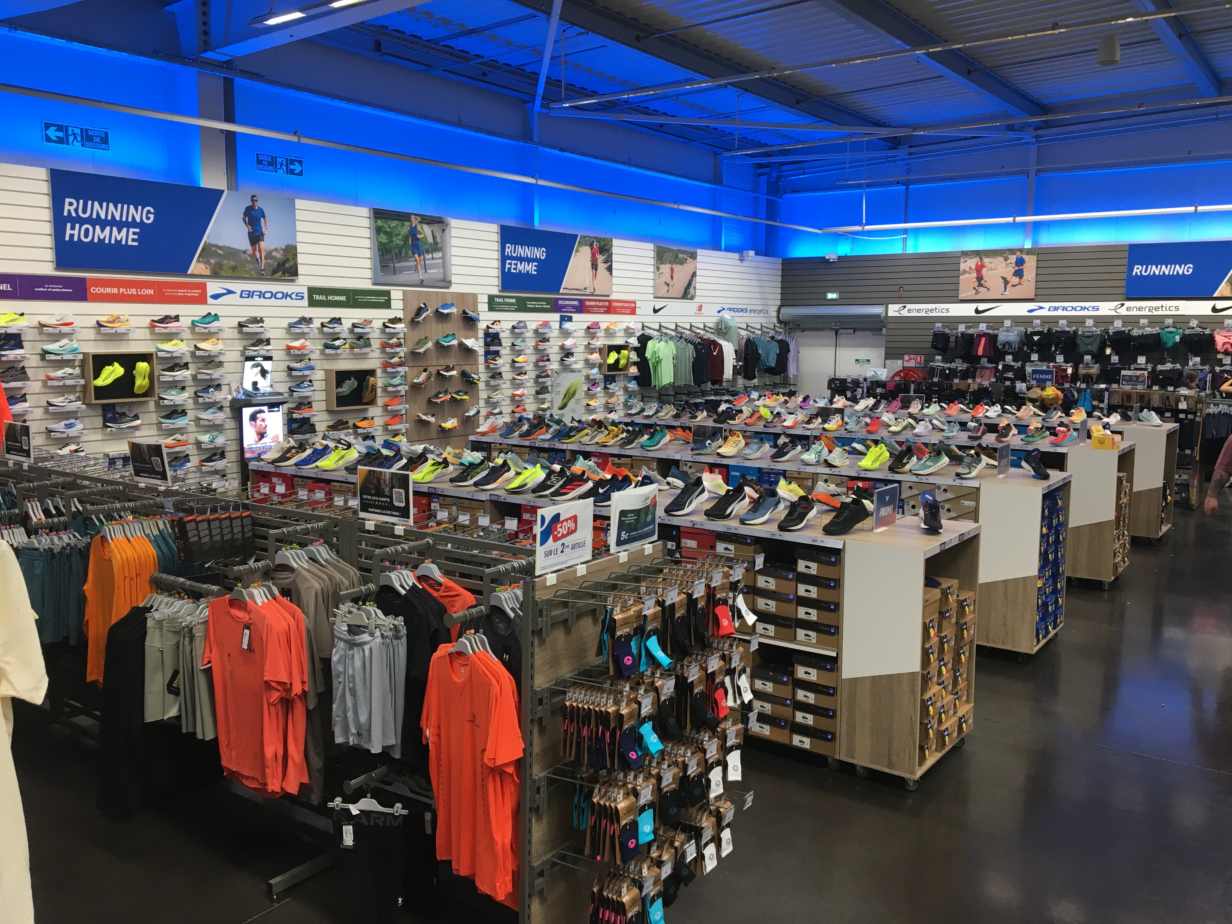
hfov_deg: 61.7
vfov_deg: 48.2
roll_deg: +0.0
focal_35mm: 29
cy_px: 462
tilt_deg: -6.9
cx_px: 616
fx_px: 1032
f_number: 2.2
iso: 32
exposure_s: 1/33
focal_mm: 4.15
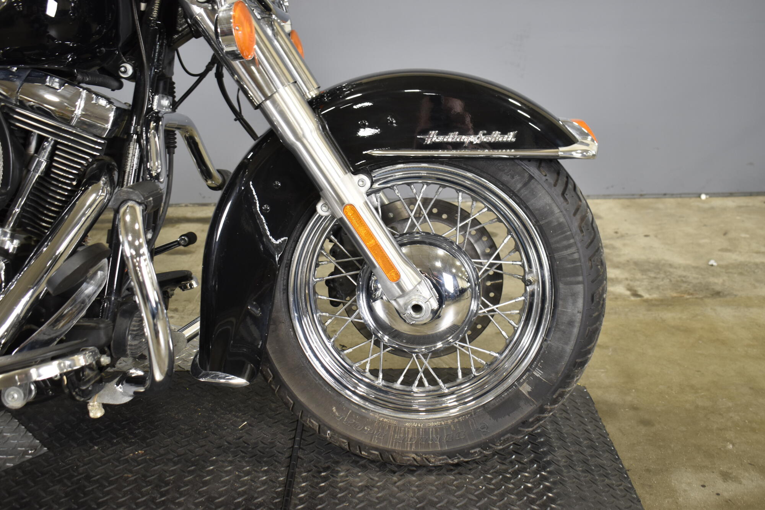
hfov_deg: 53.1
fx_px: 765
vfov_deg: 36.9
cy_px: 255
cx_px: 382
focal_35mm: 36
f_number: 4
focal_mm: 24
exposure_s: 1/20
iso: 400
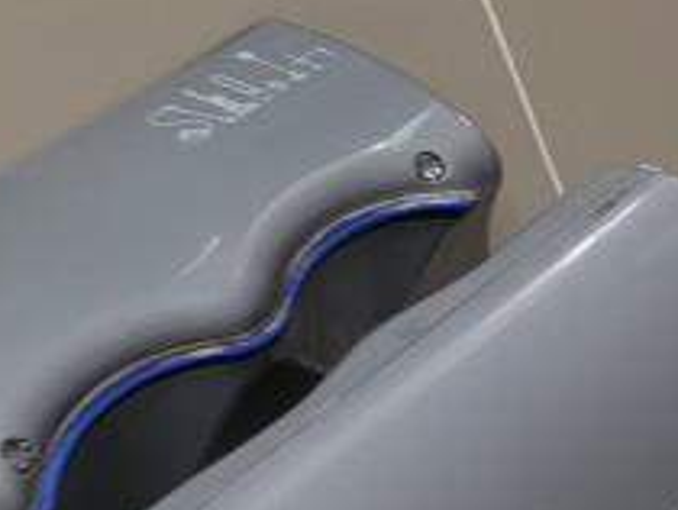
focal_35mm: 117
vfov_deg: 12.6
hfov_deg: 13.2
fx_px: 2294
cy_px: 439
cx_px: 1566
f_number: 1.8
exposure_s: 1/50
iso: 100
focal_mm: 6.7
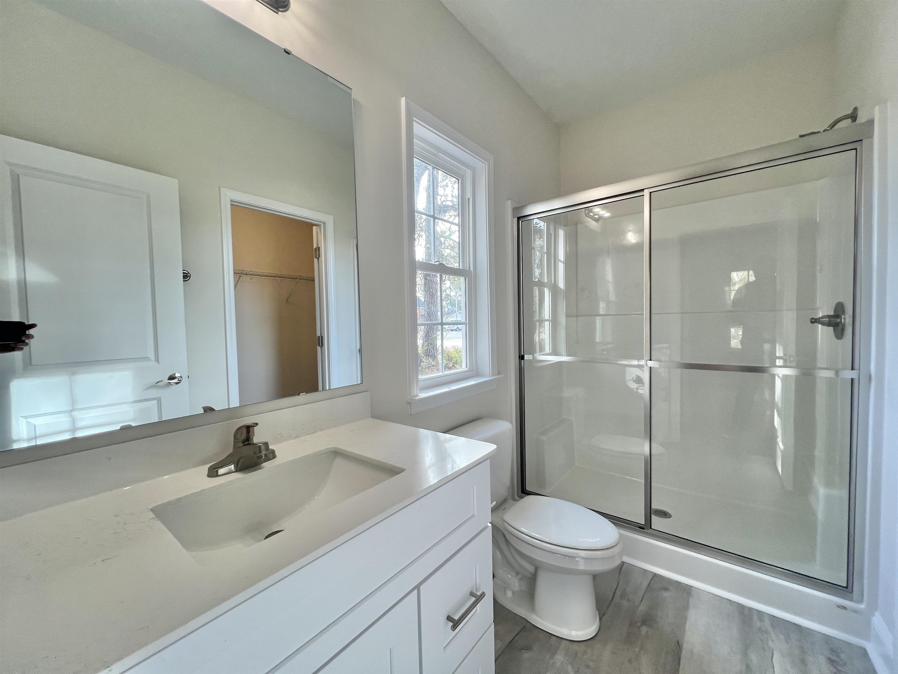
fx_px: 337
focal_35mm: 13
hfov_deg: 106.2
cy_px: 337
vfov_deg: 89.9
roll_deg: +1.2
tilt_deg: -2.8
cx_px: 449
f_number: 1.8
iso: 64
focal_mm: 1.57
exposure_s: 1/120
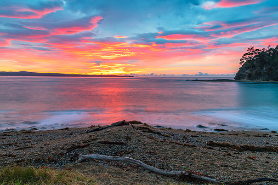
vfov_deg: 46.3
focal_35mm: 28
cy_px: 101
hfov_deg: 65.3
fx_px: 216
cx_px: 123
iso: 100
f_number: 8
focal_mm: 24
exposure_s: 8
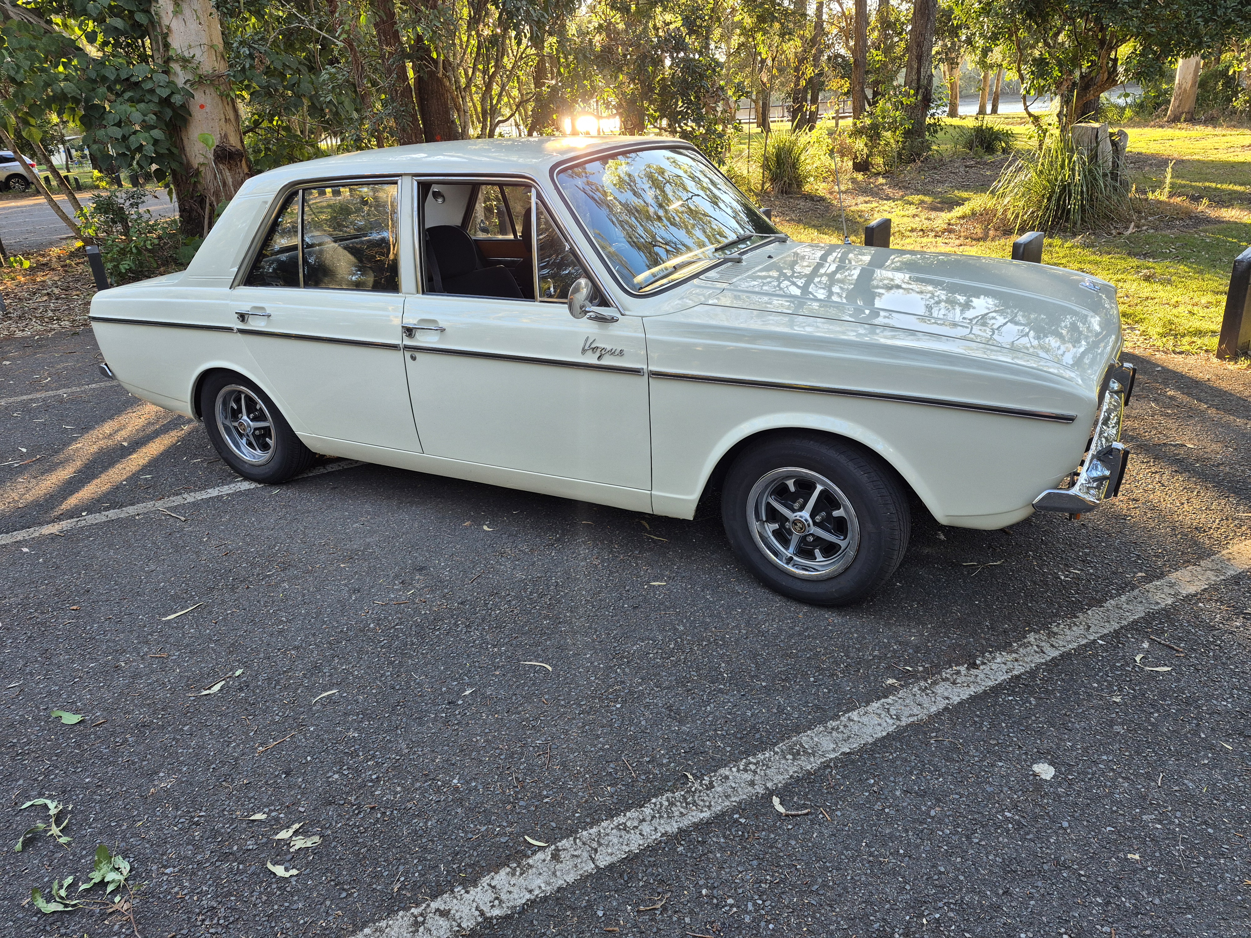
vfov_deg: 58.9
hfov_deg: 73.9
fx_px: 831
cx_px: 626
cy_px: 469
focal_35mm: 23
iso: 64
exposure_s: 1/180
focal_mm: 5.4
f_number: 1.8
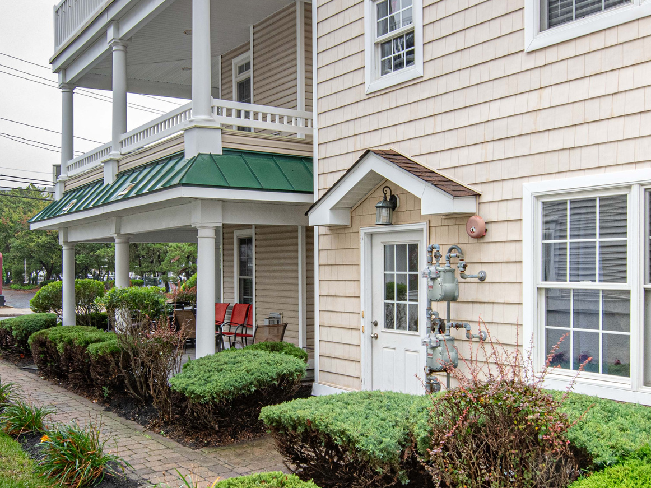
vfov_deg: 38.5
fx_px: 696
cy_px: 285
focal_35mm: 37
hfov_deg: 50.1
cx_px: 301
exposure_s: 1/80
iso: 320
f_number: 9
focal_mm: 14
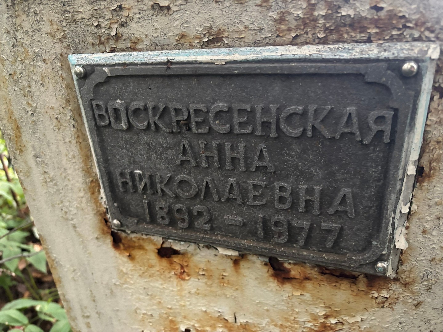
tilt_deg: -22.3
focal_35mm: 26
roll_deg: +2.2
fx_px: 333
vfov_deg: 53.1
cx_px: 222
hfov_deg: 67.3
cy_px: 166
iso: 640
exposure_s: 1/30
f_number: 1.6
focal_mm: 5.96
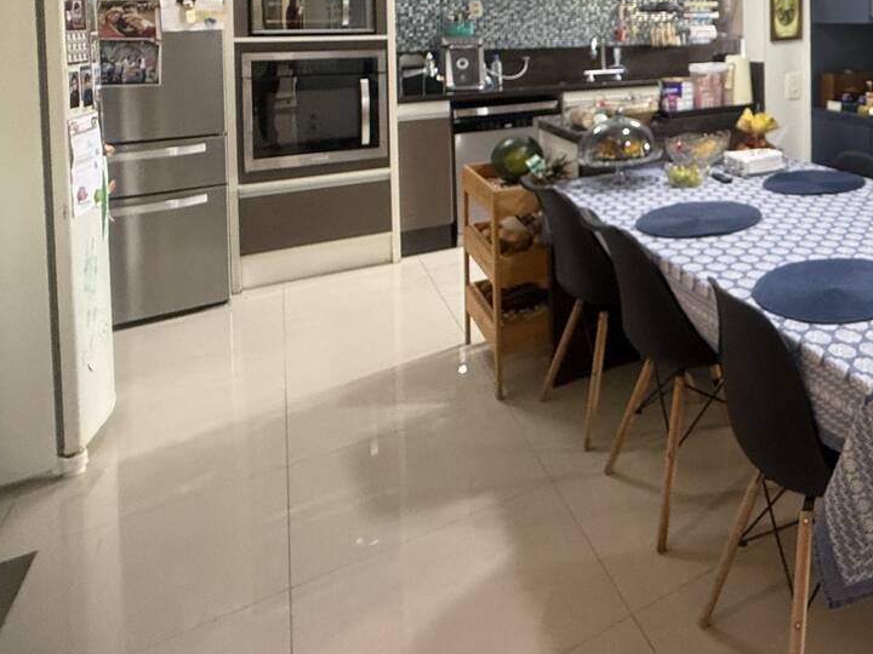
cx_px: 863
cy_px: 36
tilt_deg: -0.7
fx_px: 706
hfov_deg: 51.5
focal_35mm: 28
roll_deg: -0.3
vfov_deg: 44.2
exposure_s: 1/60
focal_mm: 2.22
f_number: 2.2
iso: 500
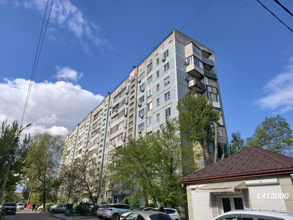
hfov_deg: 73.9
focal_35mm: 23
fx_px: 195
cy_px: 110
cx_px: 146
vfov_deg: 58.9
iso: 72
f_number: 1.57
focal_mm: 6.54
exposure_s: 1/2392
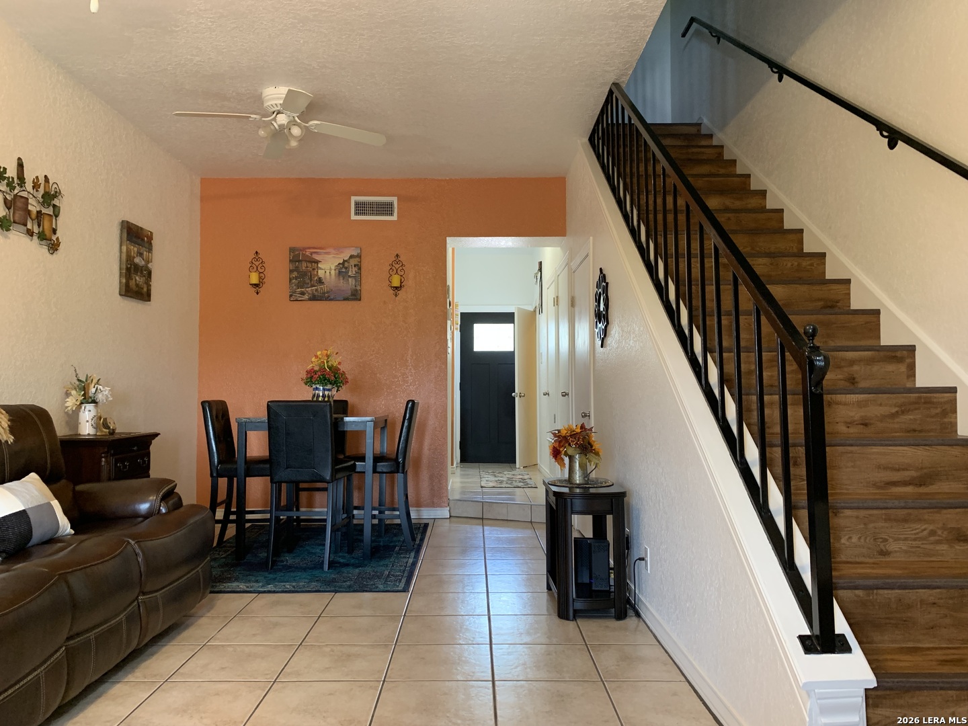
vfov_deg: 53.1
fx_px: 727
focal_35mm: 26
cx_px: 484
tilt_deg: +0.0
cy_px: 363
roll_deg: -0.5
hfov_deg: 67.3
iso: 200
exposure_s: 1/60
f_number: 1.8
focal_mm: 4.25
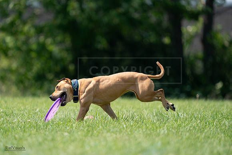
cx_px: 116
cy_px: 78
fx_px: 3867
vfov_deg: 2.3
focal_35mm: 600
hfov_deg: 3.4
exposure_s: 1/4000
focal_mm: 600
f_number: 6.3
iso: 1600
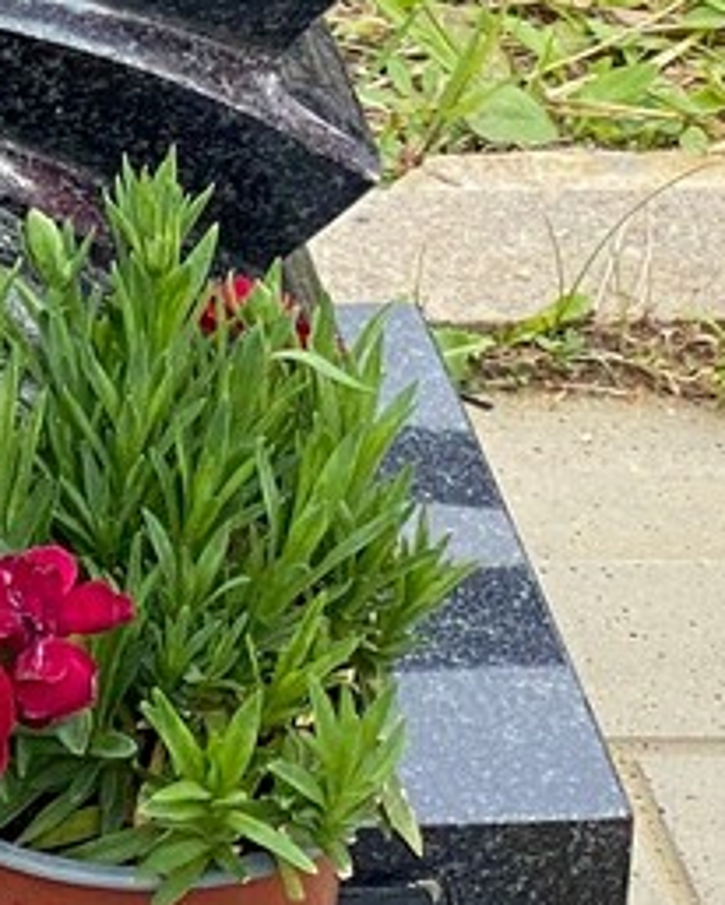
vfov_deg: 6.6
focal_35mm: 284
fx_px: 7608
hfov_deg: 5.2
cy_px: -732
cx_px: -1228
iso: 20
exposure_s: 1/505
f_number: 2
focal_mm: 6
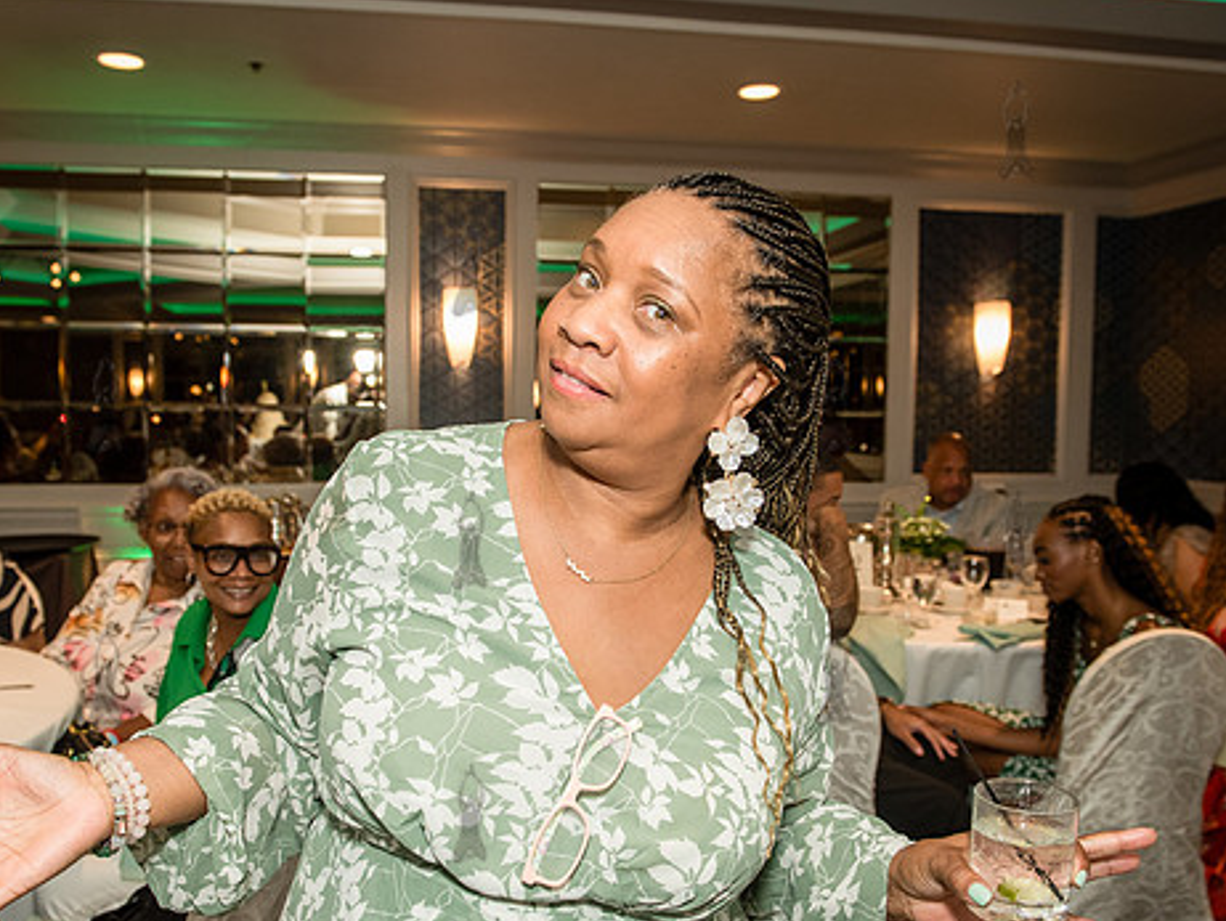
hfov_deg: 51.3
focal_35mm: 36
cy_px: 496
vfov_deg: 39.7
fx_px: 1276
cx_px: 583
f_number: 3.5
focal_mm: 26
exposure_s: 1/200
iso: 1600
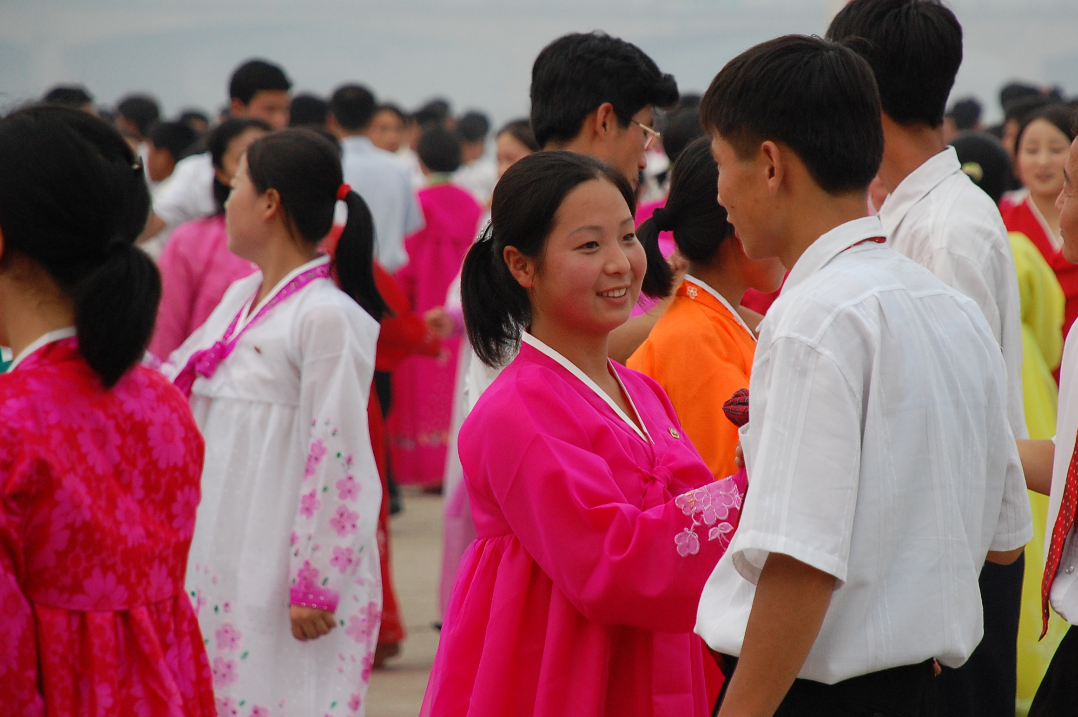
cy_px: 306
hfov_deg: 7.8
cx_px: 638
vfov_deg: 5.2
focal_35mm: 263
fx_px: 7858
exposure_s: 1/500
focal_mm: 135
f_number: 5.6
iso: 720
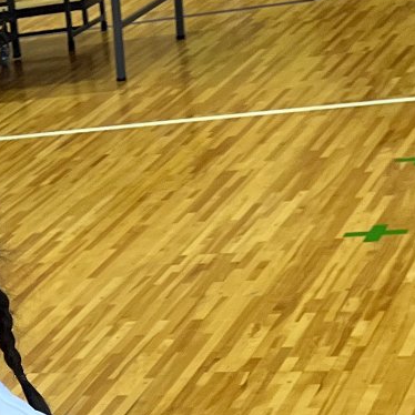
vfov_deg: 14.4
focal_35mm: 118
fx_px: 1601
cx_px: -354
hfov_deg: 13.2
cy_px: 480
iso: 80
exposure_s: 1/121
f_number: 1.5
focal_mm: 5.7
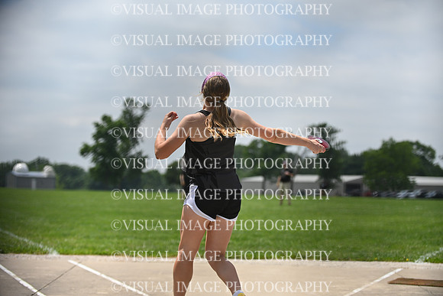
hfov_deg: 21.5
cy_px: 148
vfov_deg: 14.4
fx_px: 1169
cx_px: 222
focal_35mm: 95
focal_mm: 95
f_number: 3.5
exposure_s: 1/5000
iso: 250
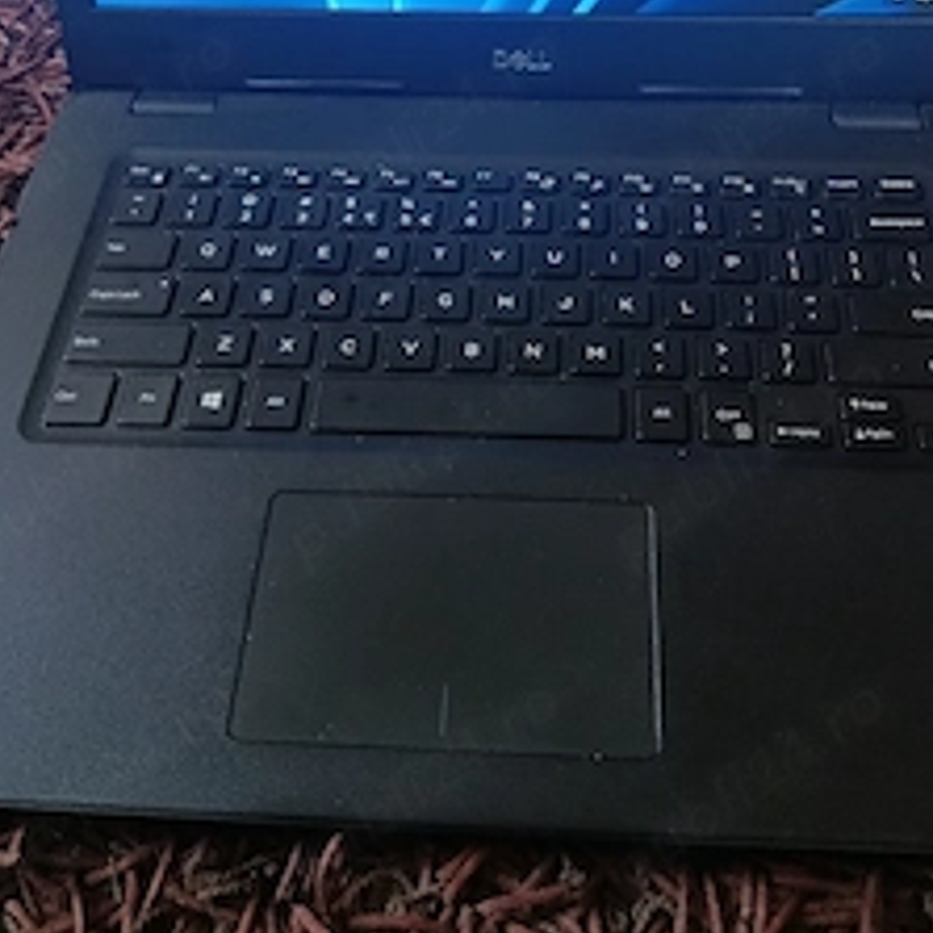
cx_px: 506
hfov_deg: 43.8
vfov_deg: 41.9
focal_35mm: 38
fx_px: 1159
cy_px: 184
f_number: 1.7
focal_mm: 5.24
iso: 1134
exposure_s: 1/50
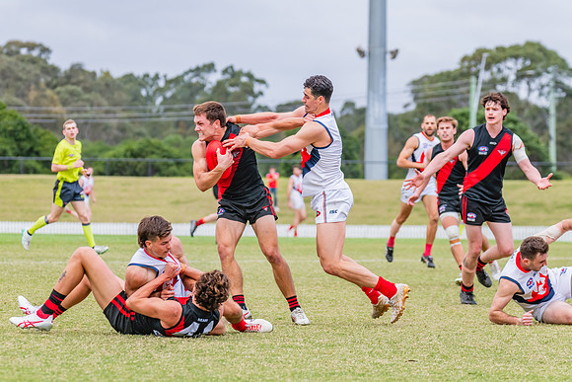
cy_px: 179
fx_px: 3724
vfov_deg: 5.9
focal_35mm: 234
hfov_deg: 8.8
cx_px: 267
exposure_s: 1/1250
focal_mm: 220
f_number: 7.1
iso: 800
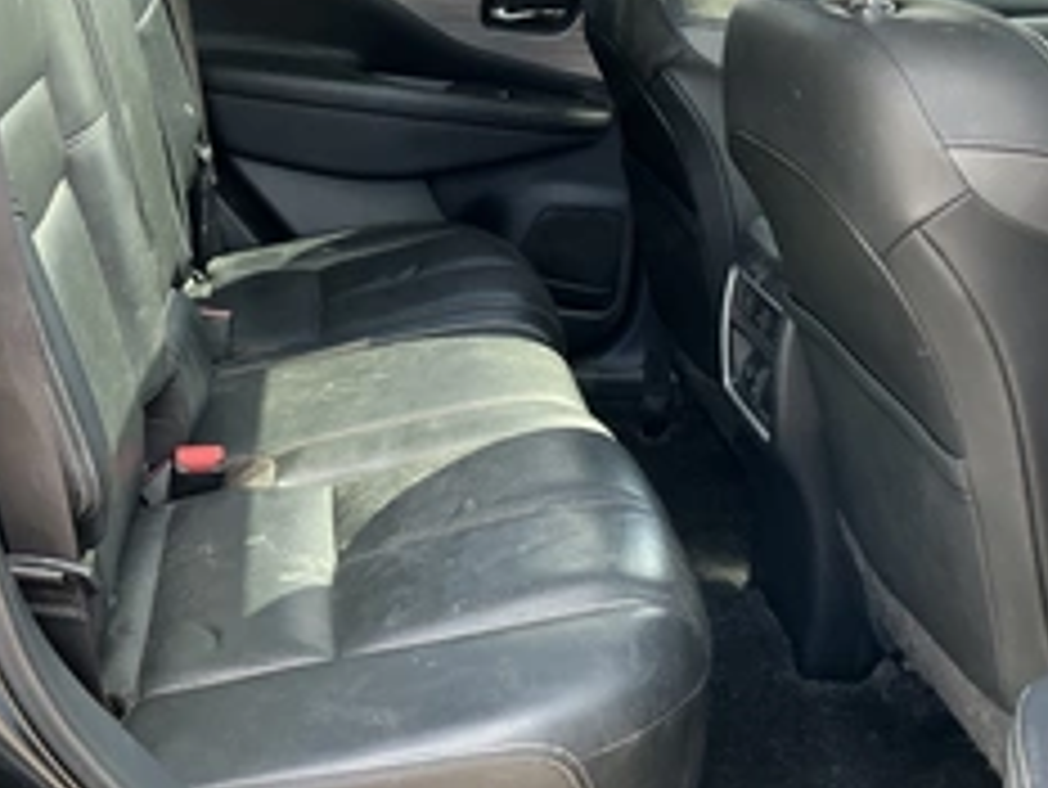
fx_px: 1454
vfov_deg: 30.3
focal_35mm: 48
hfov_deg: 39.6
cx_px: 513
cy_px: 356
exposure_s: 1/115
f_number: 1.8
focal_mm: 3
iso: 50
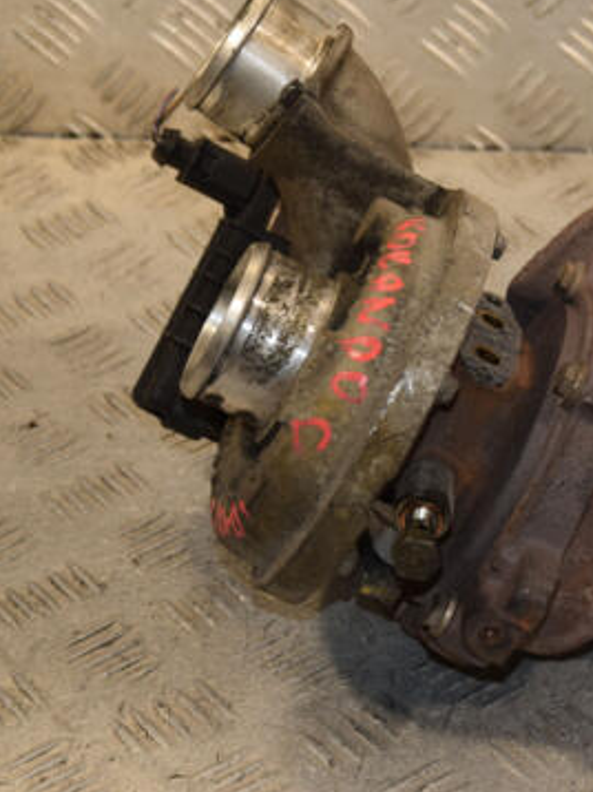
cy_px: 354
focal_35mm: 121
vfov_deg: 16.3
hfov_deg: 12.1
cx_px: 573
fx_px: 2767
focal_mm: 50
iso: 800
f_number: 5.6
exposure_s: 1/200
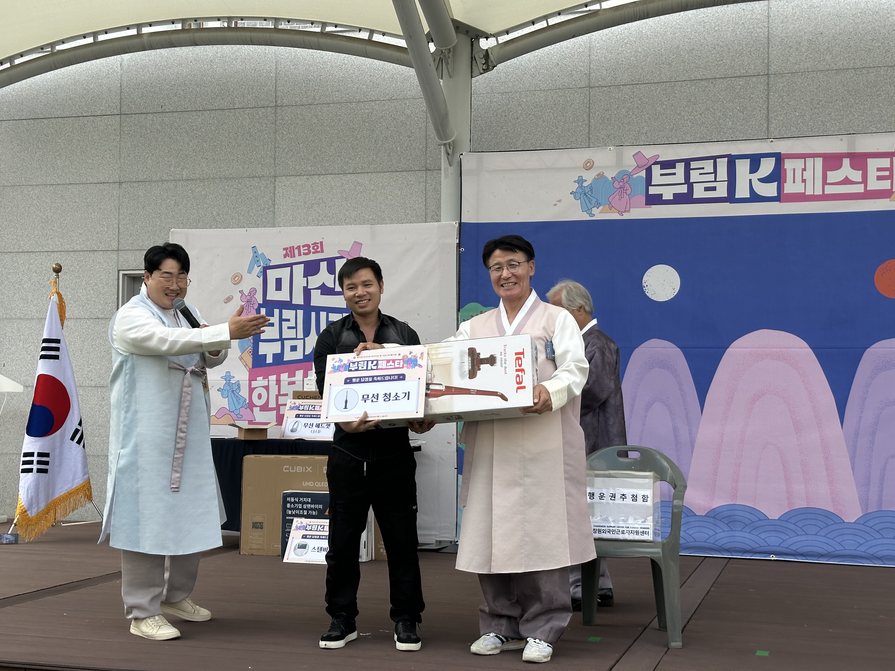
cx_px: 448
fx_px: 1241
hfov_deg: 39.7
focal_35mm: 48
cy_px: 336
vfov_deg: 30.3
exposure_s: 1/516
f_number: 1.78
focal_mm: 6.86
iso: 64
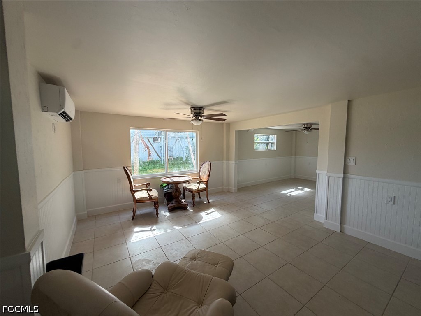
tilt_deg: -1.1
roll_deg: -0.2
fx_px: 170
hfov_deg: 102.1
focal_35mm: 14
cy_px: 158
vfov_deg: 85.7
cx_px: 210
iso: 64
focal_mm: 2.22
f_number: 2.2
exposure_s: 1/121
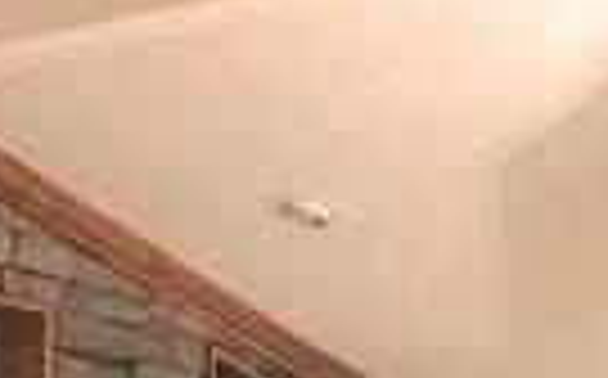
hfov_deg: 14.3
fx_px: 2416
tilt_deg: -4.8
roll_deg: -1.8
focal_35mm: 146
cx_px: 113
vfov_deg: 8.0
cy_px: 1030
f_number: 2.2
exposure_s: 1/4
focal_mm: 4.15
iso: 80
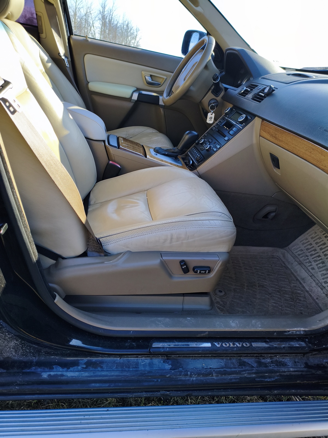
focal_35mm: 26
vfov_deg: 67.3
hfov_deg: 53.1
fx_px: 328
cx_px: 164
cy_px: 219
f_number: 1.5
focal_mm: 4.94
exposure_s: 1/895
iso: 80
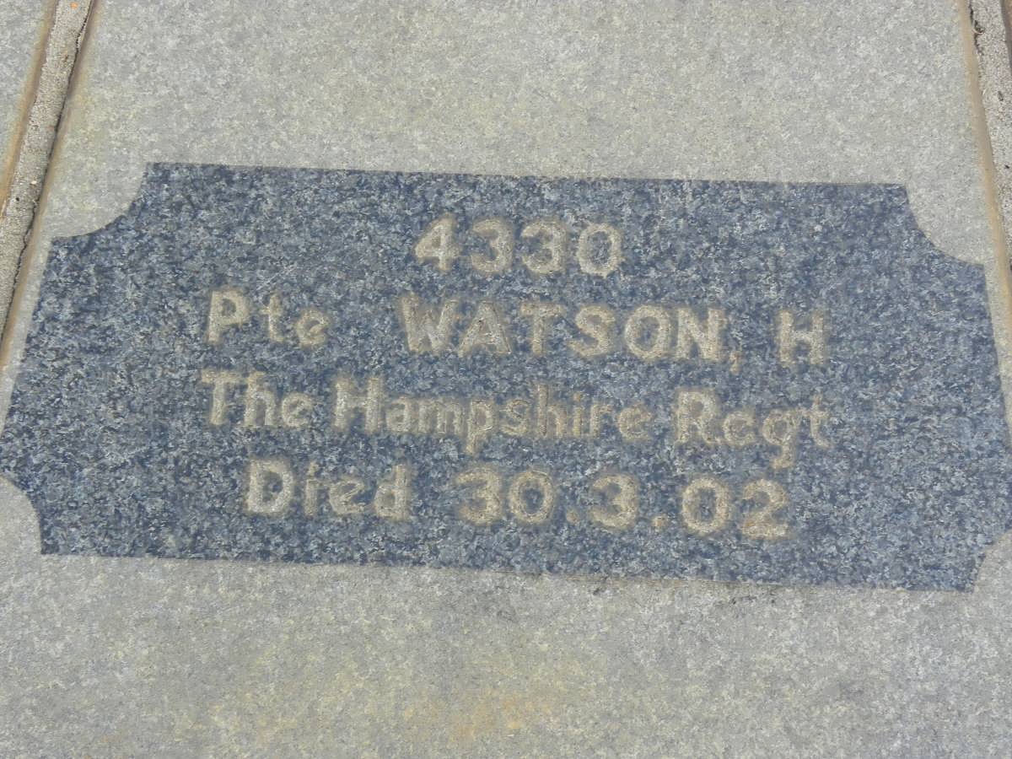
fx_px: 1988
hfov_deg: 28.6
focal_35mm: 68
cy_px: 380
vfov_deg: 21.6
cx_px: 506
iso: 64
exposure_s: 1/50
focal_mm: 12.1
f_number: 3.5
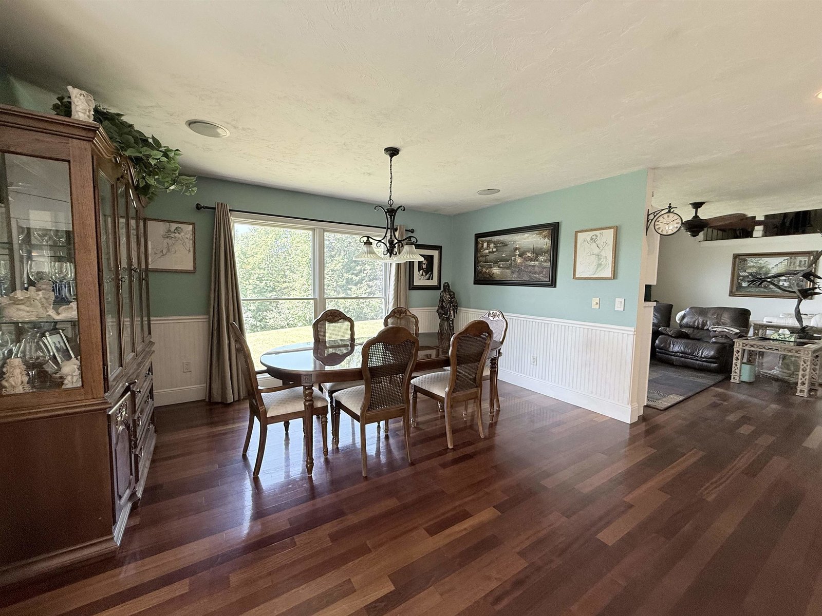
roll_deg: -0.8
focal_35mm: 14
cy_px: 308
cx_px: 411
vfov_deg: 85.7
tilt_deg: -4.6
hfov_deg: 102.1
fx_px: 332
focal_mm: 2.22
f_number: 2.2
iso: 125
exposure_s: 1/120
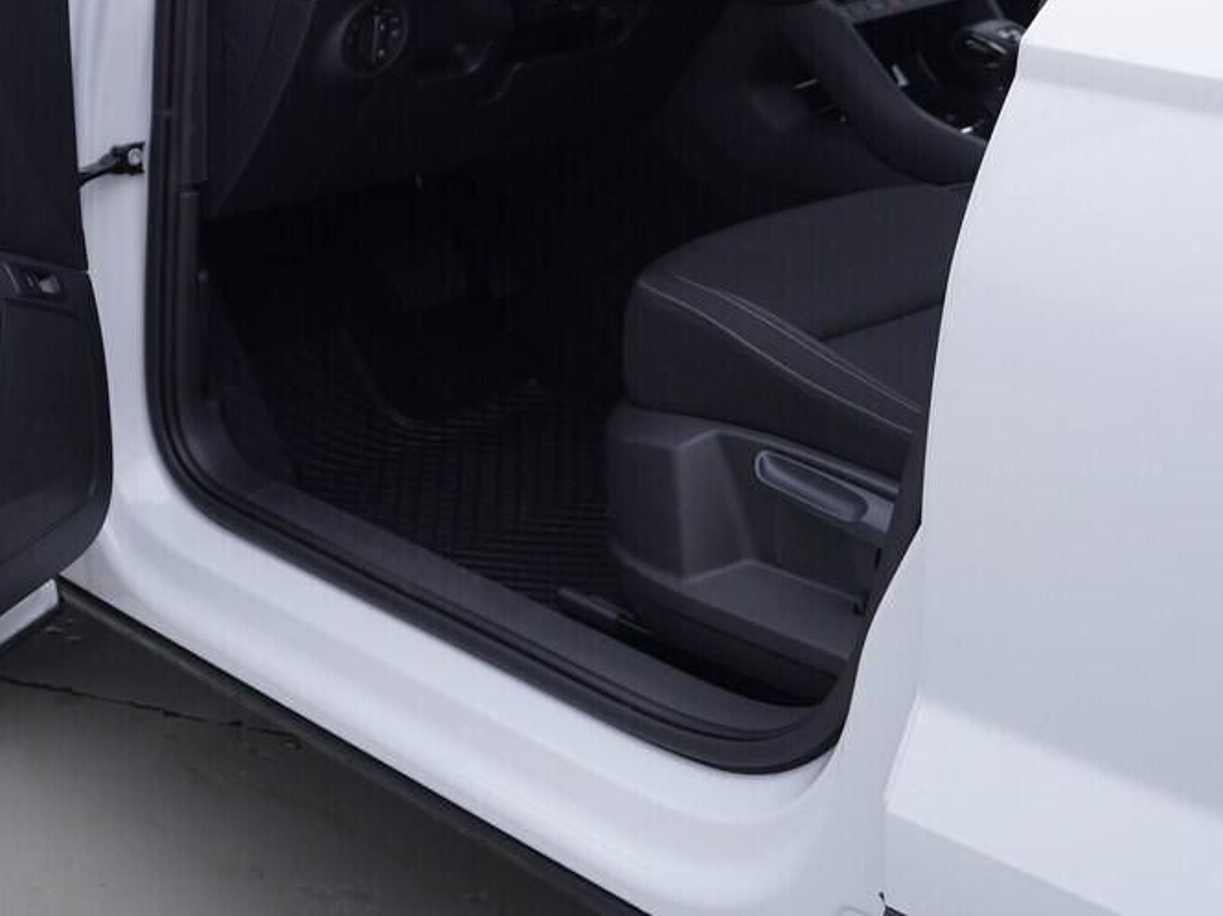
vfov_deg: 19.2
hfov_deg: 25.5
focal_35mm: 75
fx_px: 2648
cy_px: 48
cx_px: 204
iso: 125
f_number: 3.5
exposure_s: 1/60
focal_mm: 24
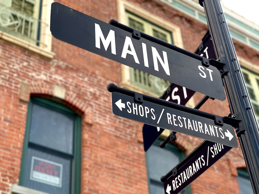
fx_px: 479
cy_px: 97
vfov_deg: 22.9
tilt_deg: +42.3
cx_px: 130
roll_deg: +4.5
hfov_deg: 30.3
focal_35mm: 64
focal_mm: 7.5
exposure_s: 1/121
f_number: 2.2
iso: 64
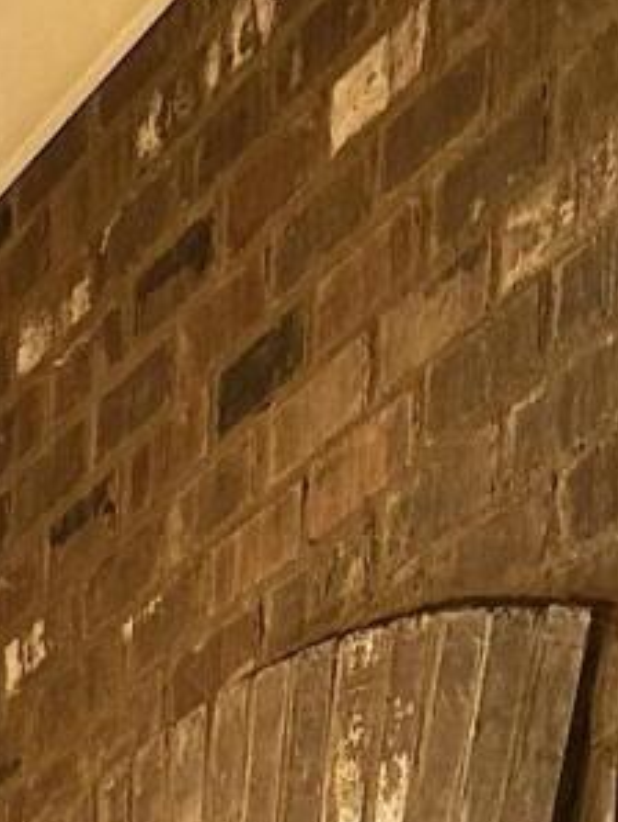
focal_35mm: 161
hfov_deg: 9.0
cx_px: -248
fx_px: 3827
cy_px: 2389
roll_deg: -0.4
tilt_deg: -3.4
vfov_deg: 9.7
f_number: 1.78
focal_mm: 6.86
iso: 200
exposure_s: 1/120
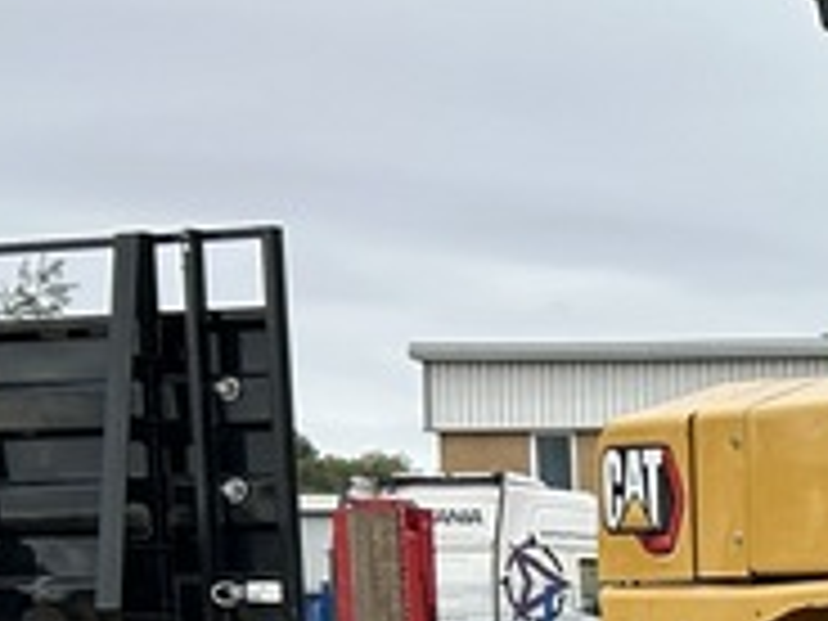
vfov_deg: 9.8
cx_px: 2182
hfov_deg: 10.8
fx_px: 3468
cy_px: 1026
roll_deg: -0.4
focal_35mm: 145
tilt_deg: -5.0
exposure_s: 1/991
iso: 50
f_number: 1.5
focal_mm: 5.7
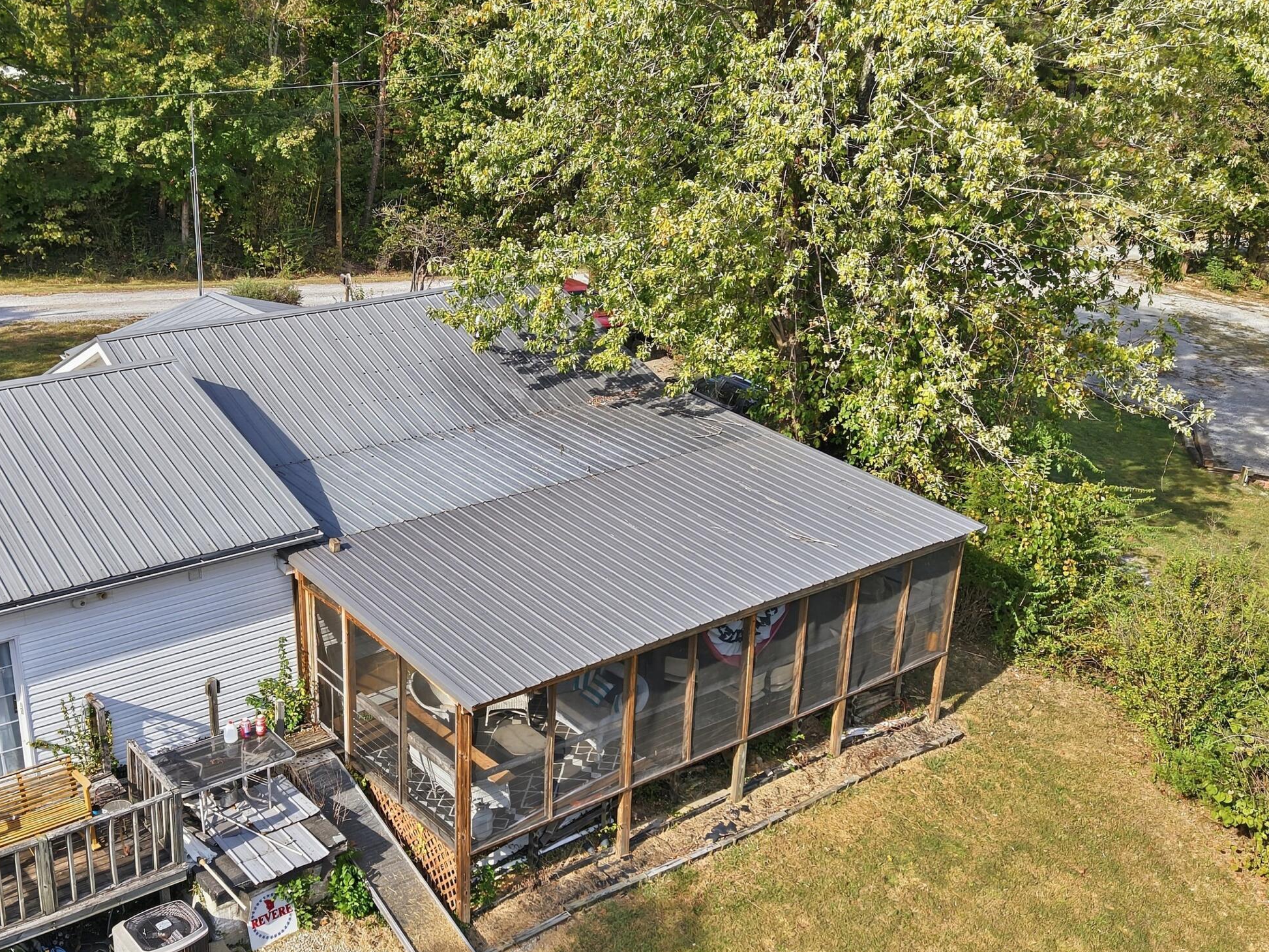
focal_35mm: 37
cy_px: 520
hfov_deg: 49.5
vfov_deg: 38.6
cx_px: 453
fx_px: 1356
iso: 100
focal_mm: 8.7
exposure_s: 1/180
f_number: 1.8
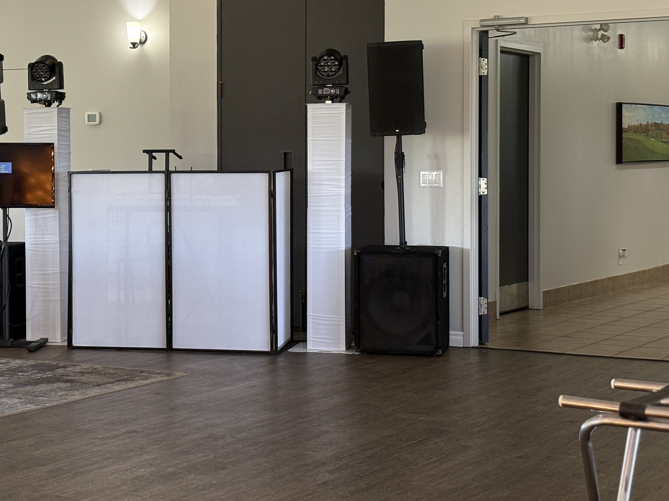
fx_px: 1527
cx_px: 184
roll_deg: +0.5
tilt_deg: -1.5
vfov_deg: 18.6
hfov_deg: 24.5
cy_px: 191
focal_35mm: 79
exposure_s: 1/60
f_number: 1.6
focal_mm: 5.96
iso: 80
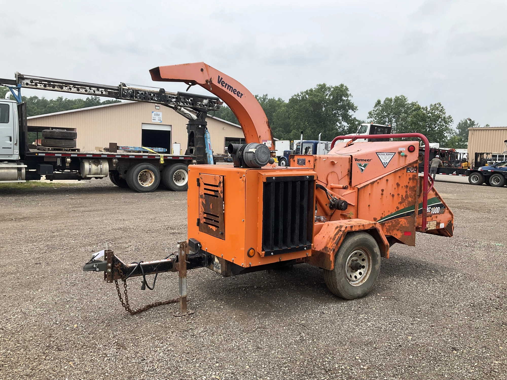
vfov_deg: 48.2
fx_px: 425
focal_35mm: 29
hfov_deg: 61.7
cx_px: 254
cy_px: 190
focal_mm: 3
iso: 25
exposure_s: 1/1577
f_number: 1.8
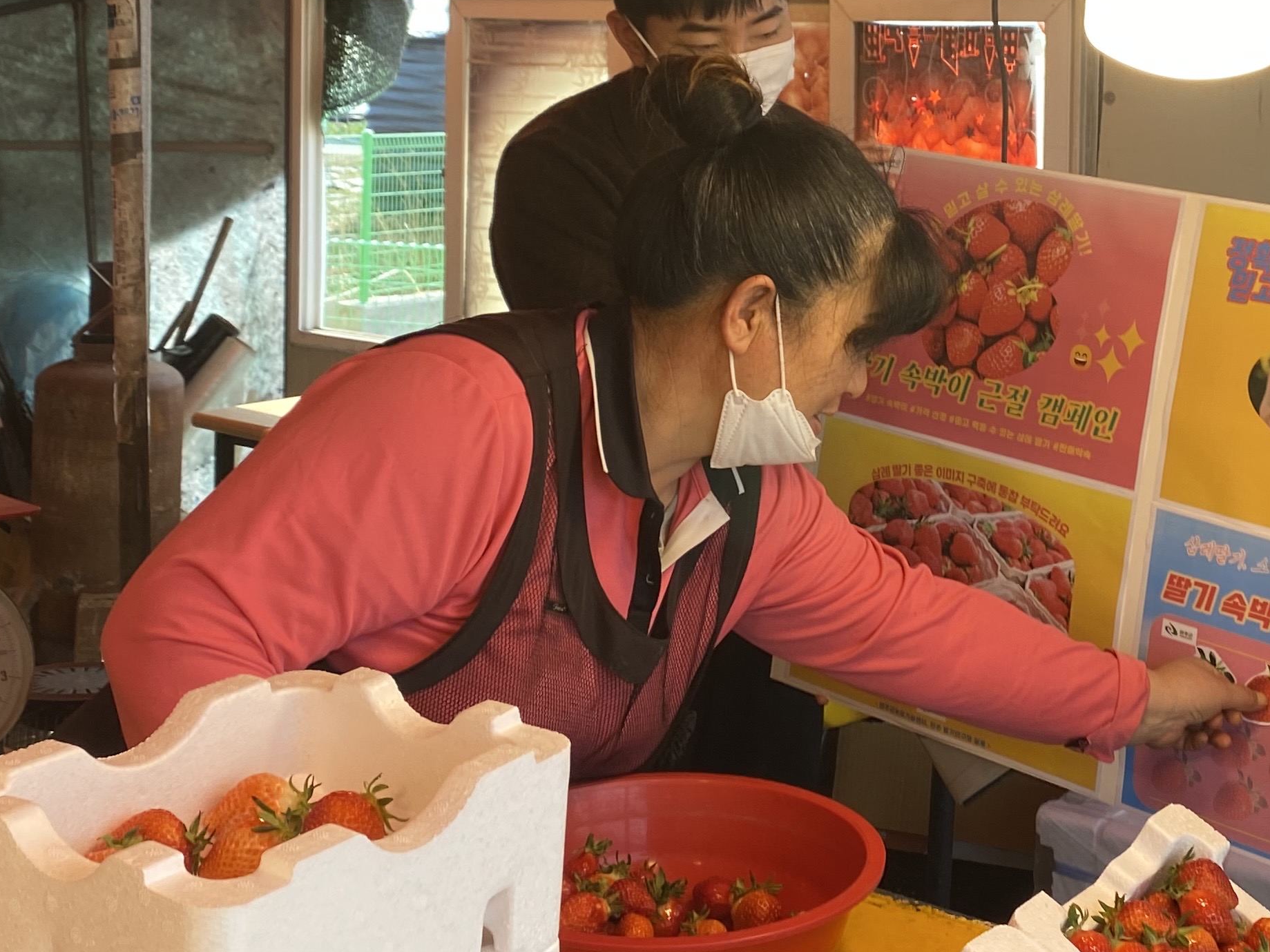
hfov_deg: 33.0
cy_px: 263
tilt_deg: -4.5
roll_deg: -3.6
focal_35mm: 57
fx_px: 2091
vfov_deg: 25.4
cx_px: 979
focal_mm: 4.25
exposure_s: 1/180
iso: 32
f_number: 1.8
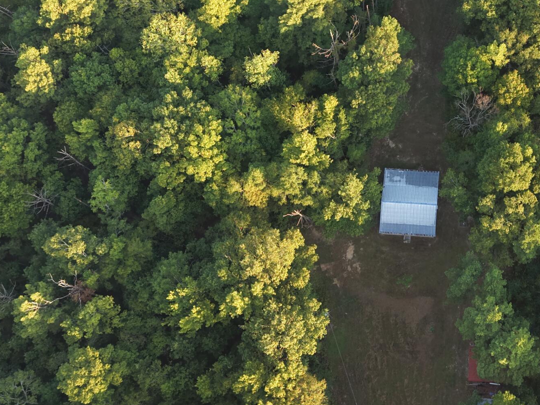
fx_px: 842
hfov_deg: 34.6
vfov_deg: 26.5
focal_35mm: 54
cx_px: 424
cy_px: 74
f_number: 1.8
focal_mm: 8.67
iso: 100
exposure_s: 1/120
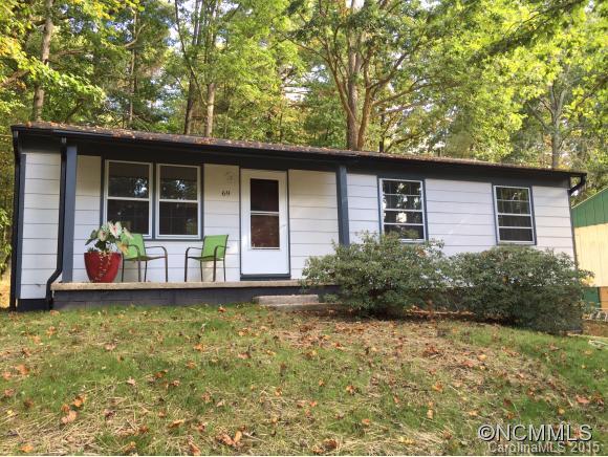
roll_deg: +0.0
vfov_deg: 48.3
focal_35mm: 29
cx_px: 304
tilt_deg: +6.3
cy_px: 228
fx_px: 510
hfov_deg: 61.6
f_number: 2.2
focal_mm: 4.15
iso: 32
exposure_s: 1/60
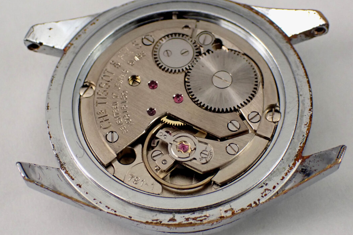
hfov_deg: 22.4
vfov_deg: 15.0
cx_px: 174
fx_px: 892
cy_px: 101
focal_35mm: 91
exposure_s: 1/160
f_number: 4.1
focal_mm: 13.65
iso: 800
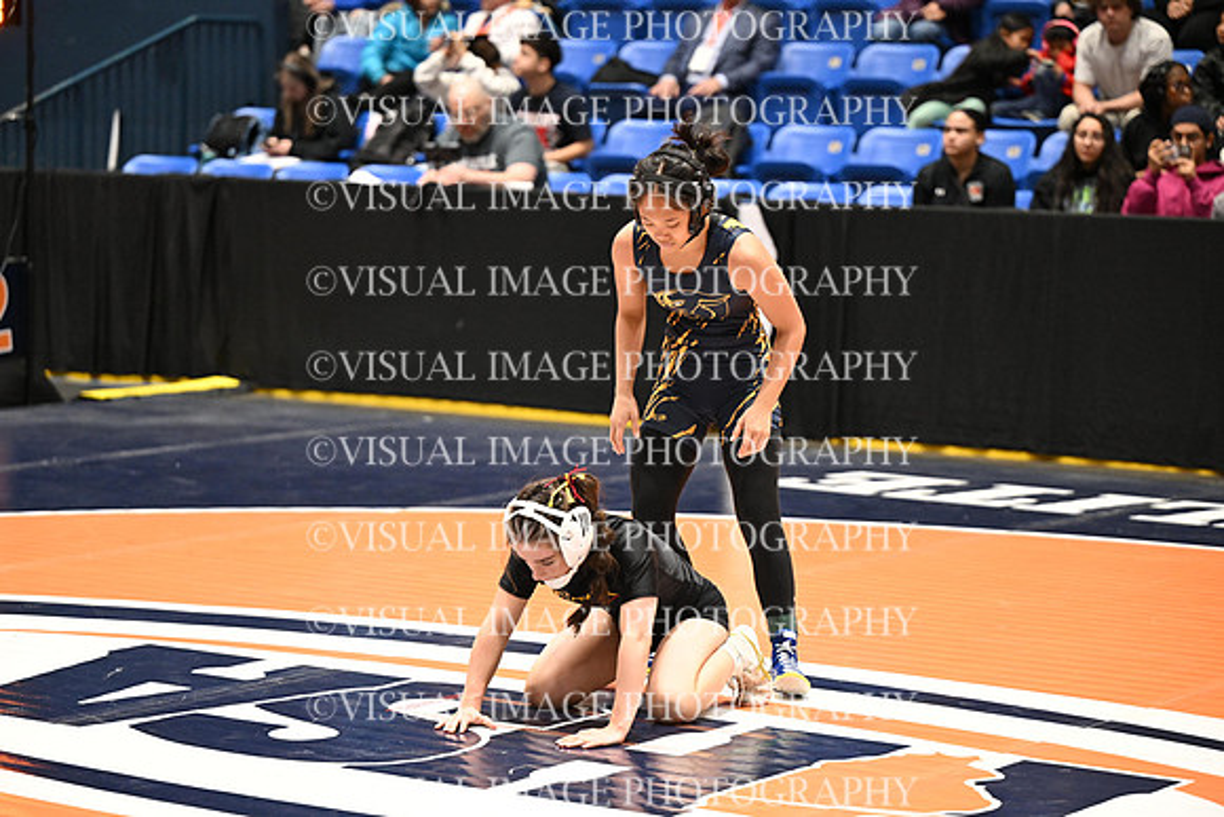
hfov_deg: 19.5
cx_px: 612
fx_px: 3571
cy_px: 408
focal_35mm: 105
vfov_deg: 13.0
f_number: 2.8
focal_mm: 105
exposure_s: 1/767
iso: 5600
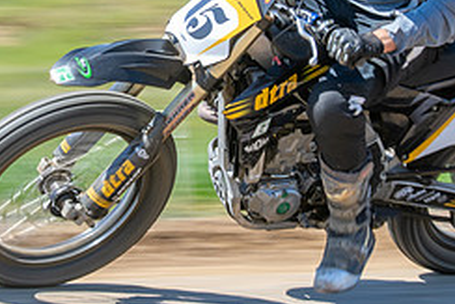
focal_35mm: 364
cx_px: 192
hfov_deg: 5.7
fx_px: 4603
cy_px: 66
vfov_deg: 3.8
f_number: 8
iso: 200
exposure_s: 1/160
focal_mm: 78
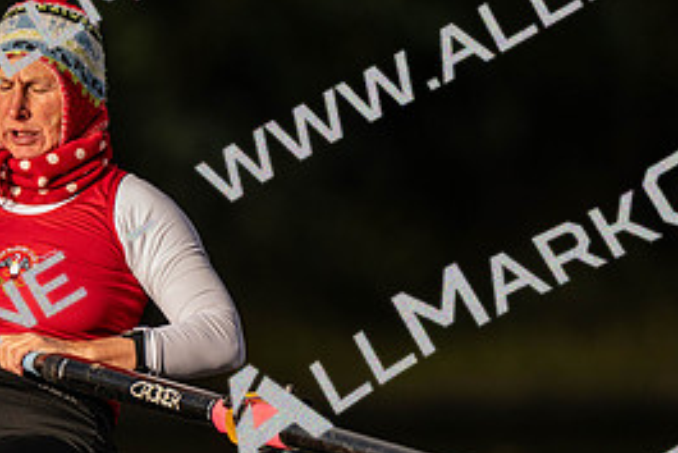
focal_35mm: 1312
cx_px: 10
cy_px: 244
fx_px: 24722
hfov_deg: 1.6
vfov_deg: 1.0
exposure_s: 1/2500
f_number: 4
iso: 280
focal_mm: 600
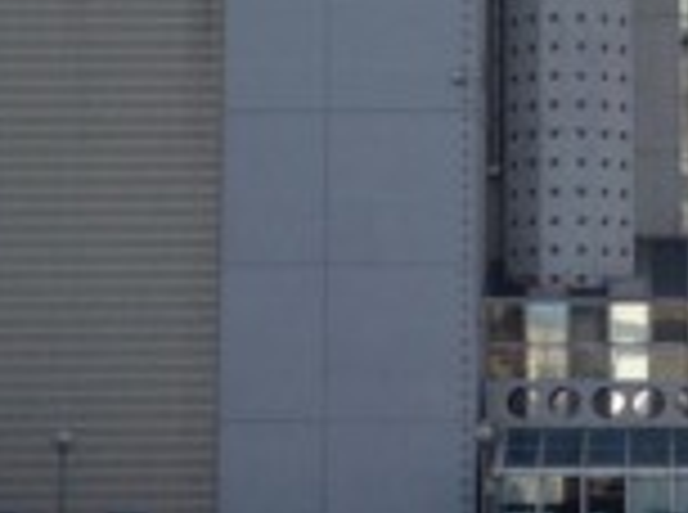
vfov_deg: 8.5
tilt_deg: +6.5
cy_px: 27
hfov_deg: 11.4
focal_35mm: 173
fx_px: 3430
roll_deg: -0.3
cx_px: 625
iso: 50
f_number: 2.4
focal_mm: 4.12
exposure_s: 1/861
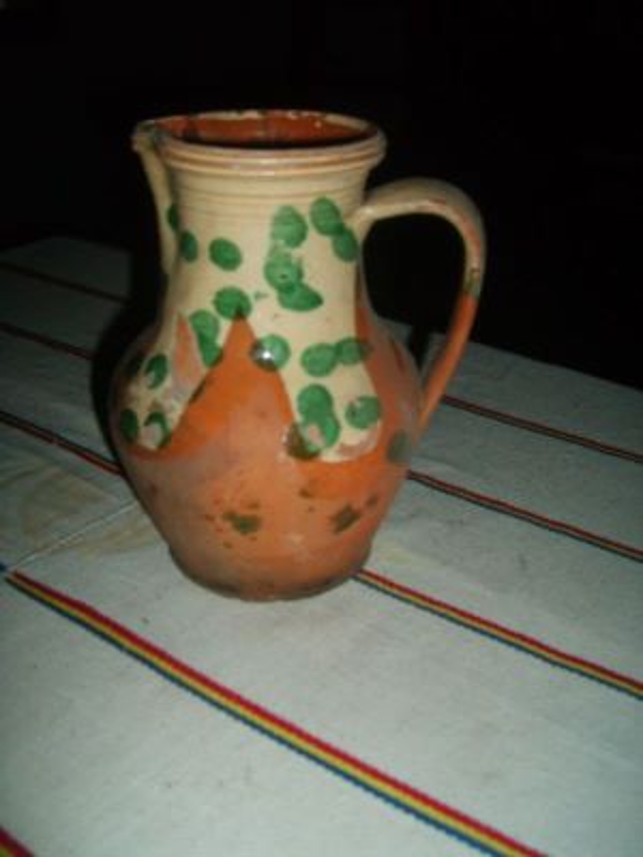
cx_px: 322
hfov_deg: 40.7
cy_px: 428
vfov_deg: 52.6
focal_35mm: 35
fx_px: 867
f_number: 2.8
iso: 100
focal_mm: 5.8
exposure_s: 1/45
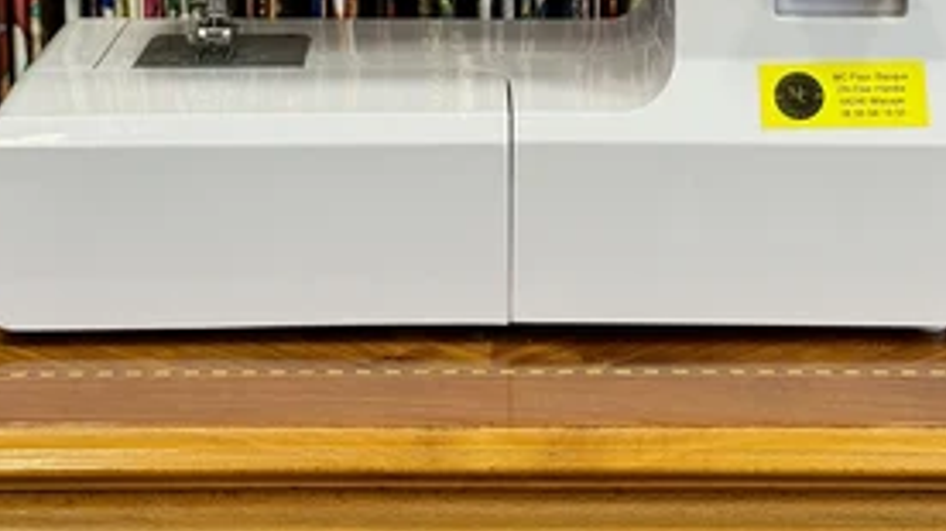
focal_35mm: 97
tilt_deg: -9.6
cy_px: -86
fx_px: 2432
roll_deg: -0.4
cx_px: 494
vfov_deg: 12.2
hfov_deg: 22.0
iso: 100
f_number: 1.78
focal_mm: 6.76
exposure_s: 1/50
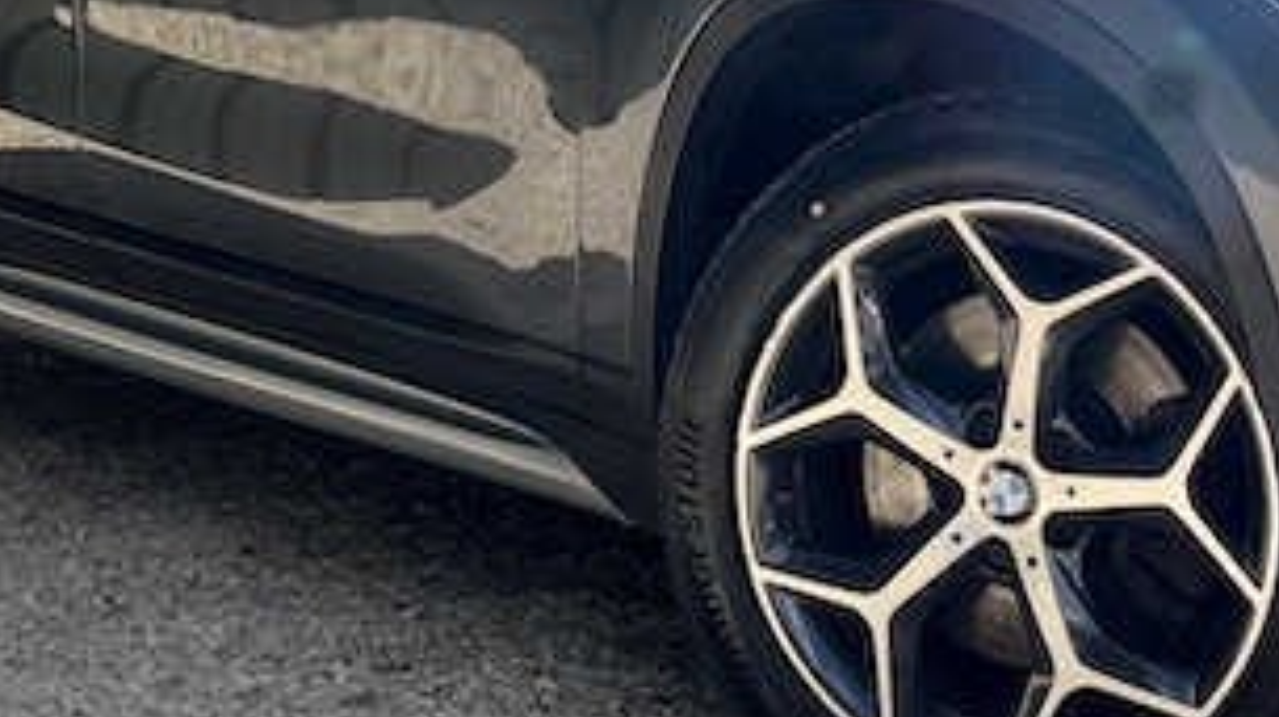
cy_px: -222
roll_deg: +1.8
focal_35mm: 93
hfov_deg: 22.4
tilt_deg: -1.8
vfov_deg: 12.6
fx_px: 3152
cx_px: 1145
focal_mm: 5.7
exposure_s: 1/2165
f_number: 1.5
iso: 50
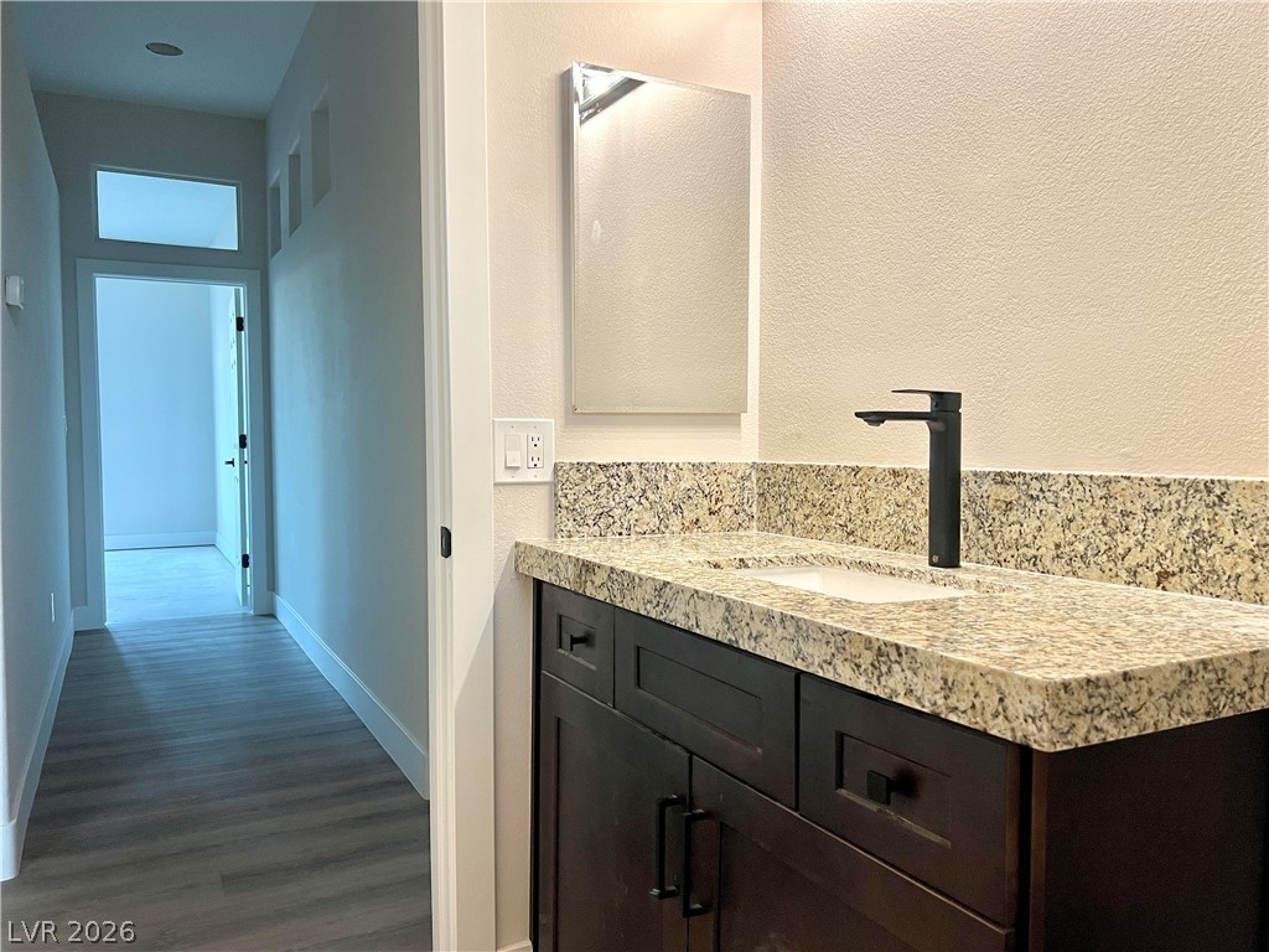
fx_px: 953
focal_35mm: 26
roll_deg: -0.4
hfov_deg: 67.3
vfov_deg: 53.1
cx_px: 634
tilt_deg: -3.6
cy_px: 476
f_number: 1.5
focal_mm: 5.7
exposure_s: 1/60
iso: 100
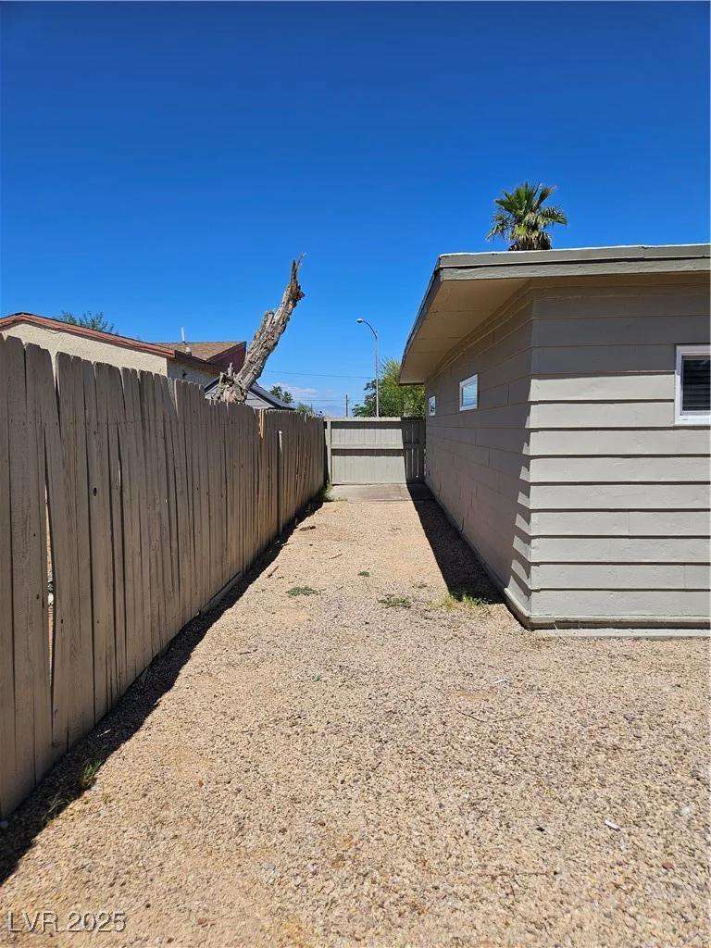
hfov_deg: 58.9
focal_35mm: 23
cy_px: 474
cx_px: 356
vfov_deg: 73.9
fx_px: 630
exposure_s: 1/3531
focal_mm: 5.4
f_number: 1.8
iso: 25
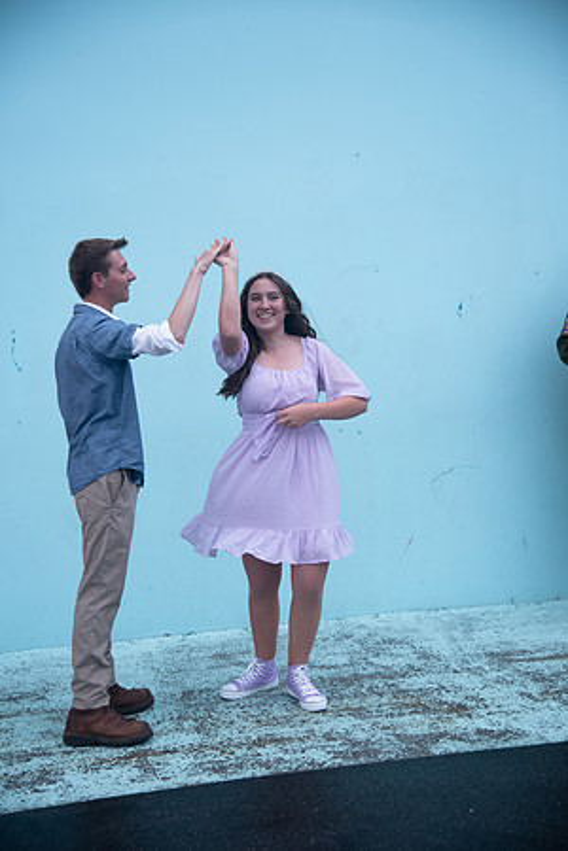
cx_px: 284
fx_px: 1302
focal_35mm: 55
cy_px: 426
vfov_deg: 36.2
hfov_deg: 24.6
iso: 640
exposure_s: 1/160
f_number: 4
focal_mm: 55
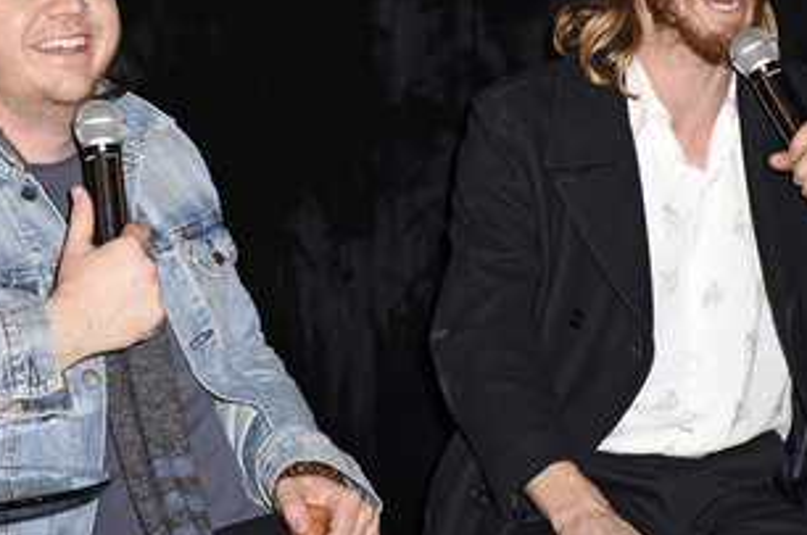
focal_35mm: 177
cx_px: 342
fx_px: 3961
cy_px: 155
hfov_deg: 11.6
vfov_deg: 7.7
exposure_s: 1/125
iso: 640
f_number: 5.3
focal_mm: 80
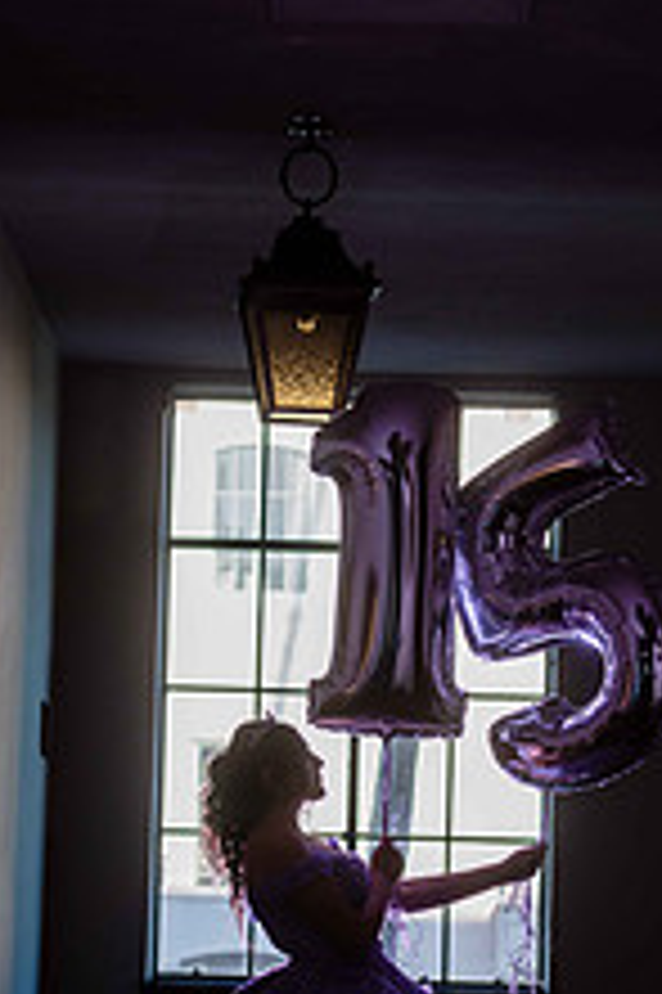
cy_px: 603
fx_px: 4613
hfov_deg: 8.2
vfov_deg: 12.3
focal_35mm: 167
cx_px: 272
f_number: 4.5
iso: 200
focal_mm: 82
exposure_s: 1/200
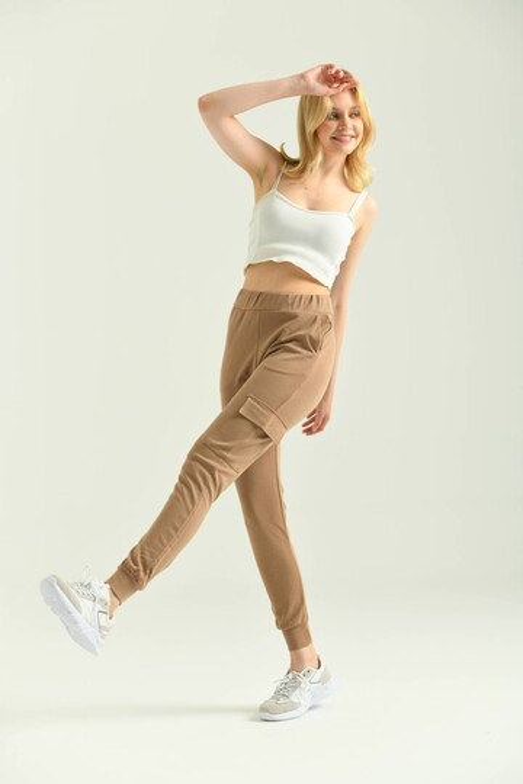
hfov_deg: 18.2
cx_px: 262
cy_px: 392
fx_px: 1634
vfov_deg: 27.0
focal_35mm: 75
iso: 125
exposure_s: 1/160
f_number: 5.6
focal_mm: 75
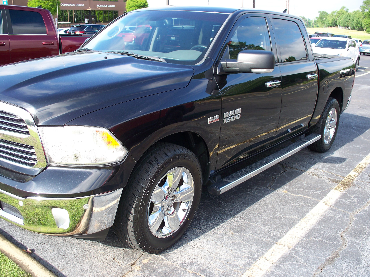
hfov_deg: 51.4
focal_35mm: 36
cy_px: 138
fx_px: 385
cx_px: 185
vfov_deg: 39.7
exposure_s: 1/200
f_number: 2.8
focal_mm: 7.54
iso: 64
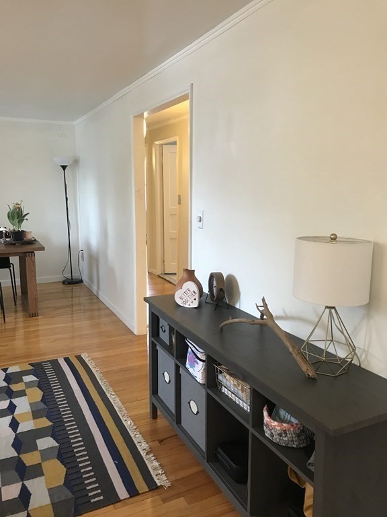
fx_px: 417
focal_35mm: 28
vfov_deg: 63.4
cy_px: 258
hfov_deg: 49.7
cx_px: 194
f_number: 1.8
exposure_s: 1/15
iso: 40
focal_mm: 3.99
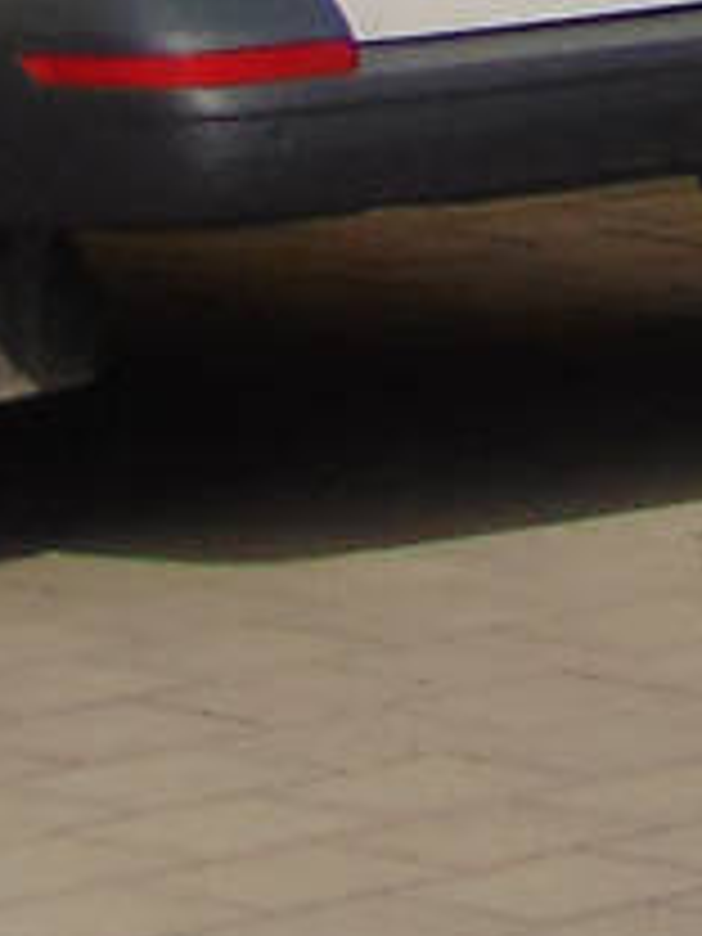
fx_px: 10383
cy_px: -1120
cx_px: 3586
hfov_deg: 3.5
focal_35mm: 384
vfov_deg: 5.0
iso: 80
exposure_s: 1/200
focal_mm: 9
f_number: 9
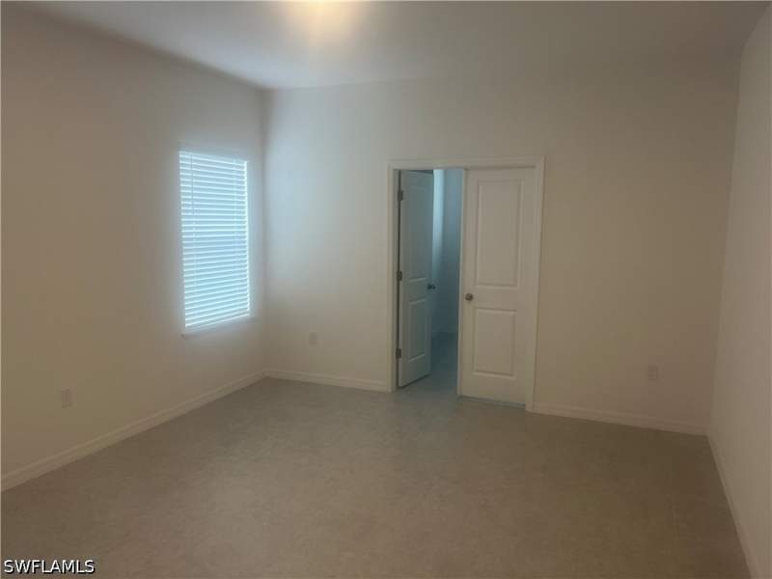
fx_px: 580
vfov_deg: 53.1
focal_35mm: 26
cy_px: 290
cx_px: 386
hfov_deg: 67.3
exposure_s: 1/60
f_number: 1.6
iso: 80
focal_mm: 5.1
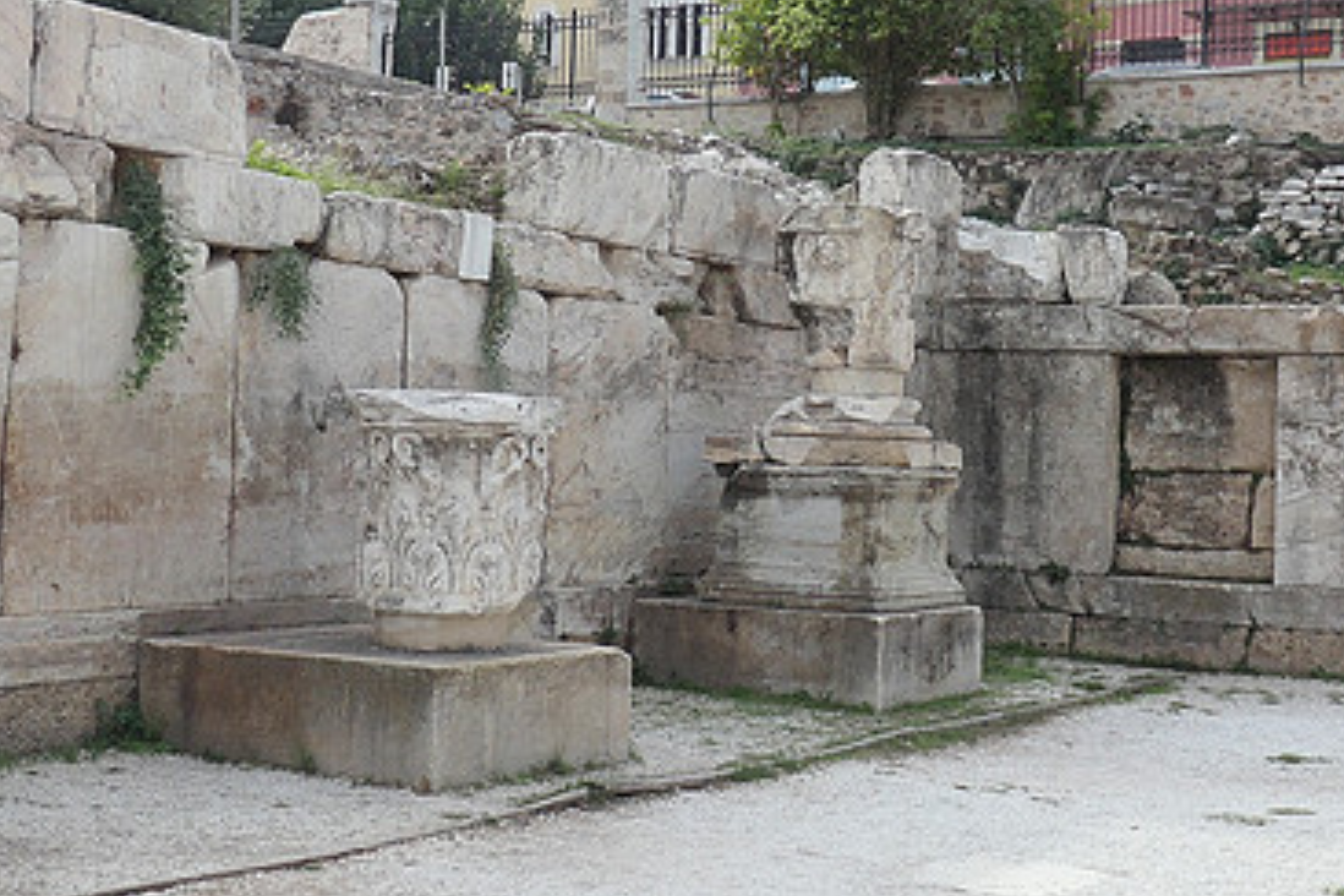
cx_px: 819
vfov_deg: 23.7
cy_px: 325
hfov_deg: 34.9
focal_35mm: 57
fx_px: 2128
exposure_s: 1/1000
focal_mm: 8.8
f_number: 3.3
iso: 200
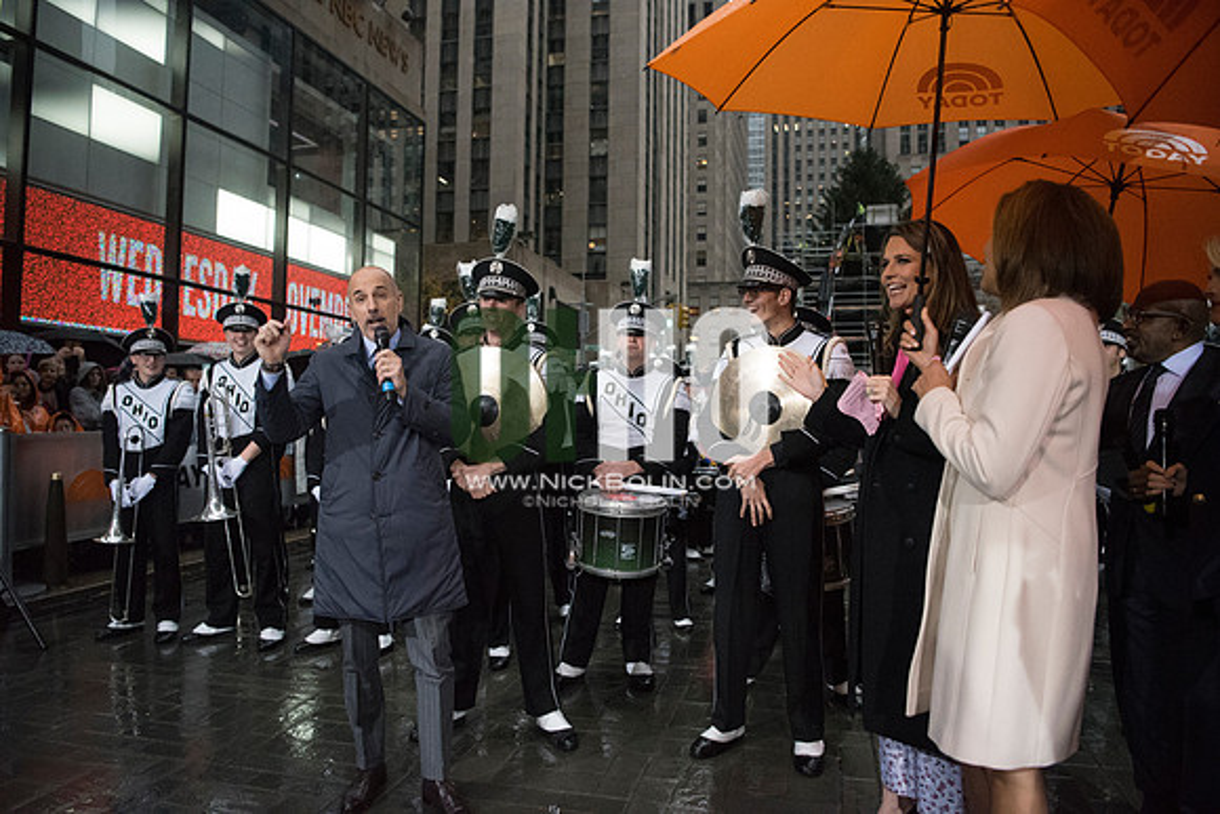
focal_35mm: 24
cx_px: 610
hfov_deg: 73.7
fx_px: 813
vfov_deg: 53.2
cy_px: 407
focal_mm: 24
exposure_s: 1/4000
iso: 10000
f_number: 2.8
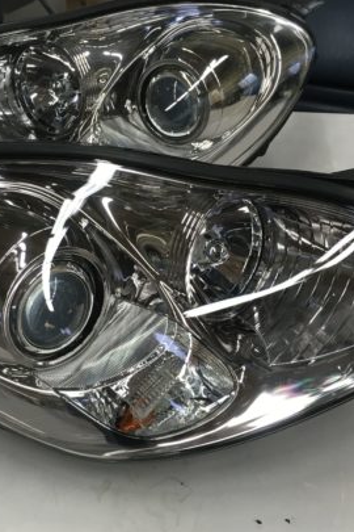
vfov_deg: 47.4
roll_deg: -0.4
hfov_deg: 32.6
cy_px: 270
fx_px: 605
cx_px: 153
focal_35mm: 41
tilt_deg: -42.6
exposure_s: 1/30
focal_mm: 4.15
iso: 40
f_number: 2.2
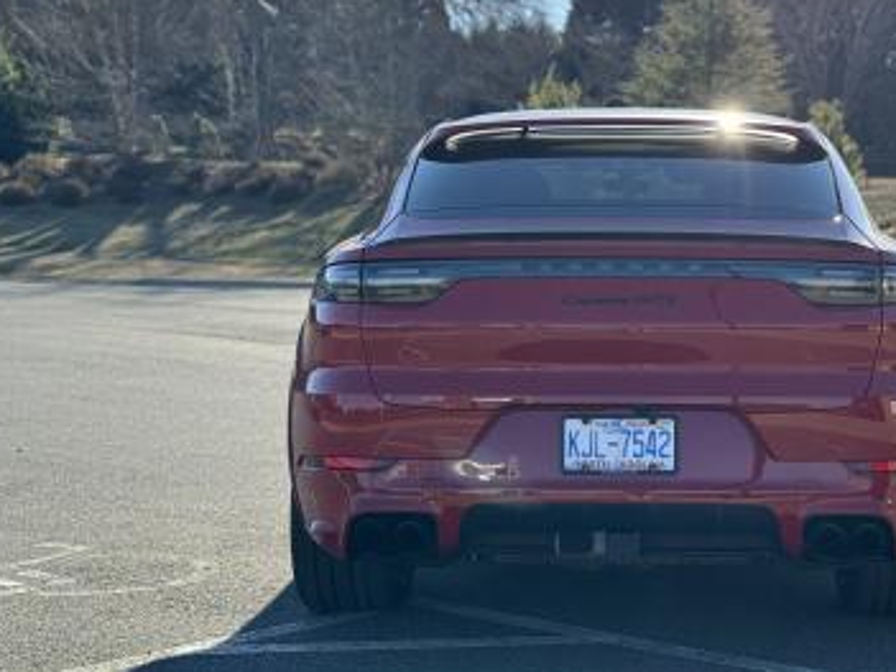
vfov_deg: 21.3
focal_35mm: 69
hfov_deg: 28.0
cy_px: 291
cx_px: 613
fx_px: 1785
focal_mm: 6.86
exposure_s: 1/2331
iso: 64
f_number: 1.78
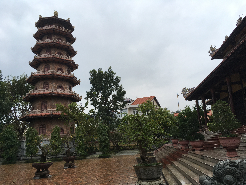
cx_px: 123
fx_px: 206
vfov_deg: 48.2
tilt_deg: +14.5
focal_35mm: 29
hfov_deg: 61.7
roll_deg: +3.1
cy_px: 92
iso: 40
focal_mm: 4.15
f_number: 2.2
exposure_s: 1/100
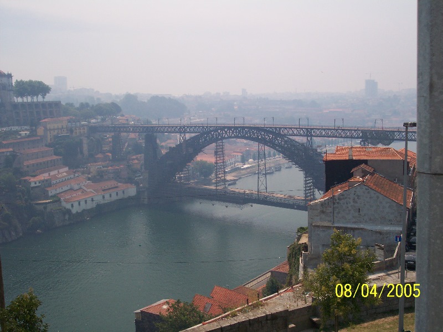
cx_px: 222
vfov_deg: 37.7
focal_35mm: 38
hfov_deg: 49.0
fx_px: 486
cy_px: 166
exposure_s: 1/1000
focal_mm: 8
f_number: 4.8
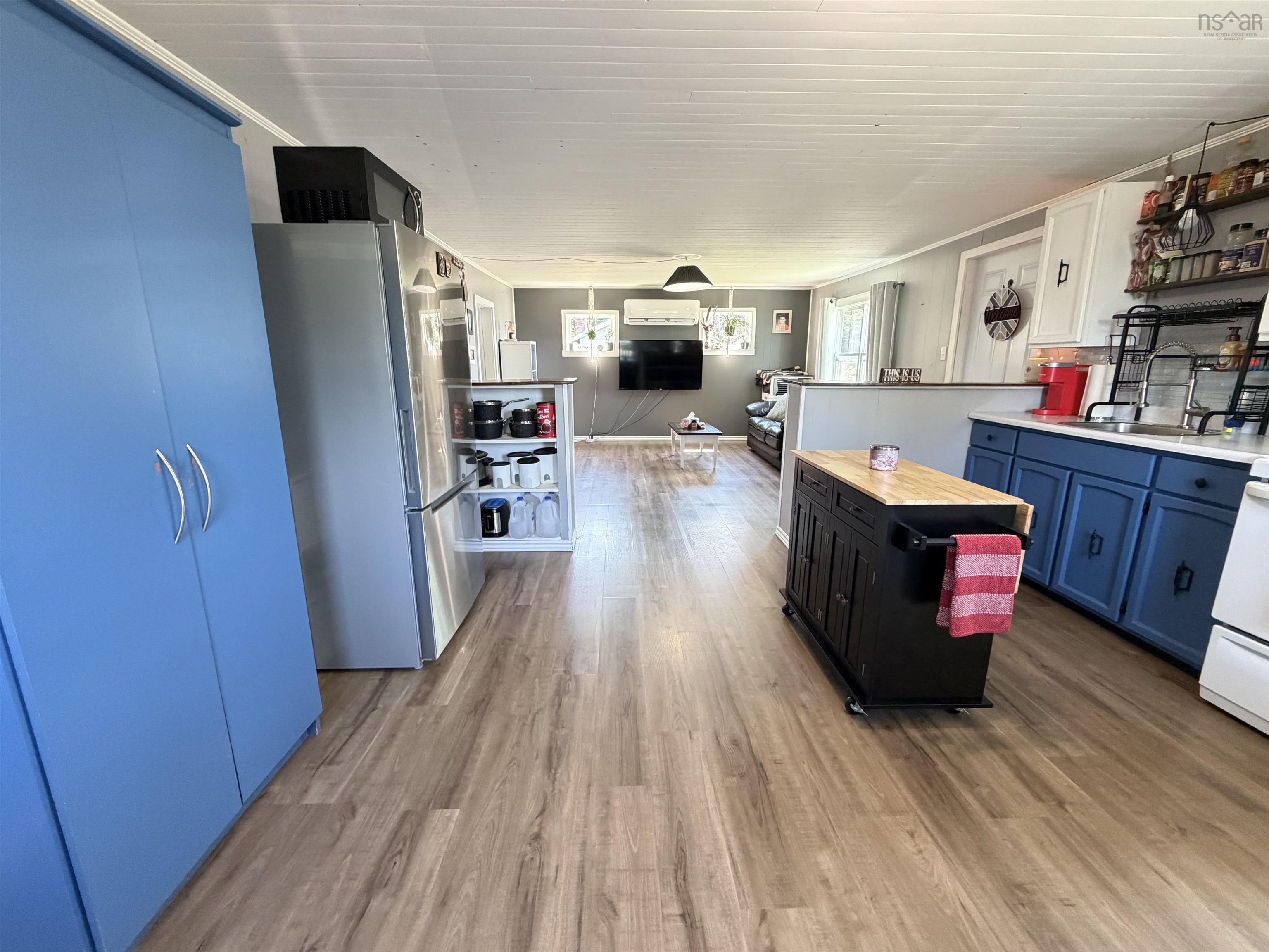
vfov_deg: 85.7
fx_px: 513
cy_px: 476
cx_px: 634
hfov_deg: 102.1
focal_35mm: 14
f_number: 2.2
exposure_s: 1/60
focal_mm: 2.22
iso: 500
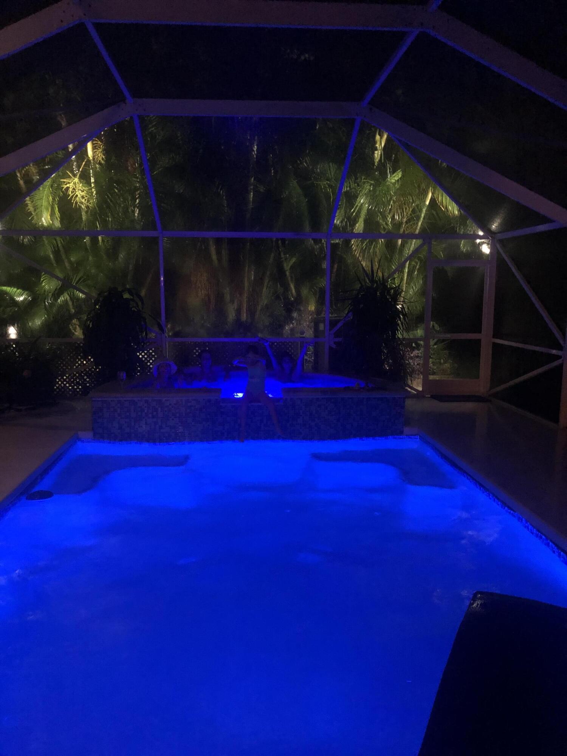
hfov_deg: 49.7
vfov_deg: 63.4
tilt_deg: -7.9
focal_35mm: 28
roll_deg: -0.2
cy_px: 378
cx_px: 284
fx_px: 612
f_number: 1.8
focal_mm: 4
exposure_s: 1/4
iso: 100
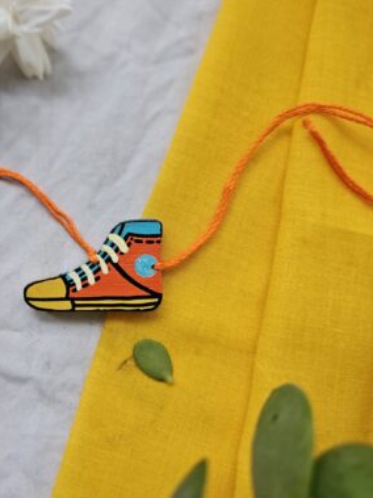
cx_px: 125
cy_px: 222
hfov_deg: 41.2
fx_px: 489
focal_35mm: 34
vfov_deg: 53.9
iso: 250
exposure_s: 1/142
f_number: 1.8
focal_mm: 5.4
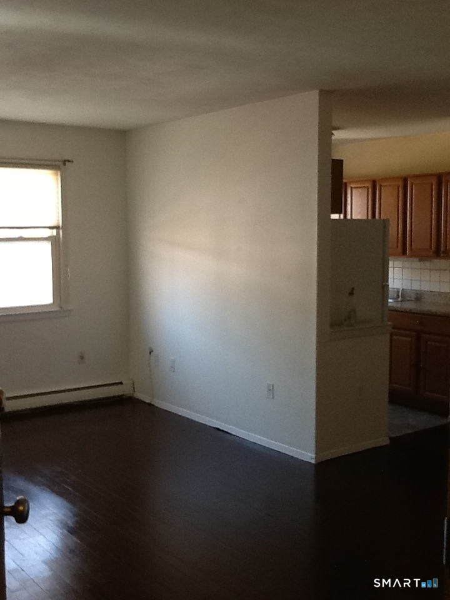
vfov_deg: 42.9
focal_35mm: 44
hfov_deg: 32.9
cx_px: 225
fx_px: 763
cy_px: 300
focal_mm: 2.03
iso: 80
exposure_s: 1/30
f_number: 2.4
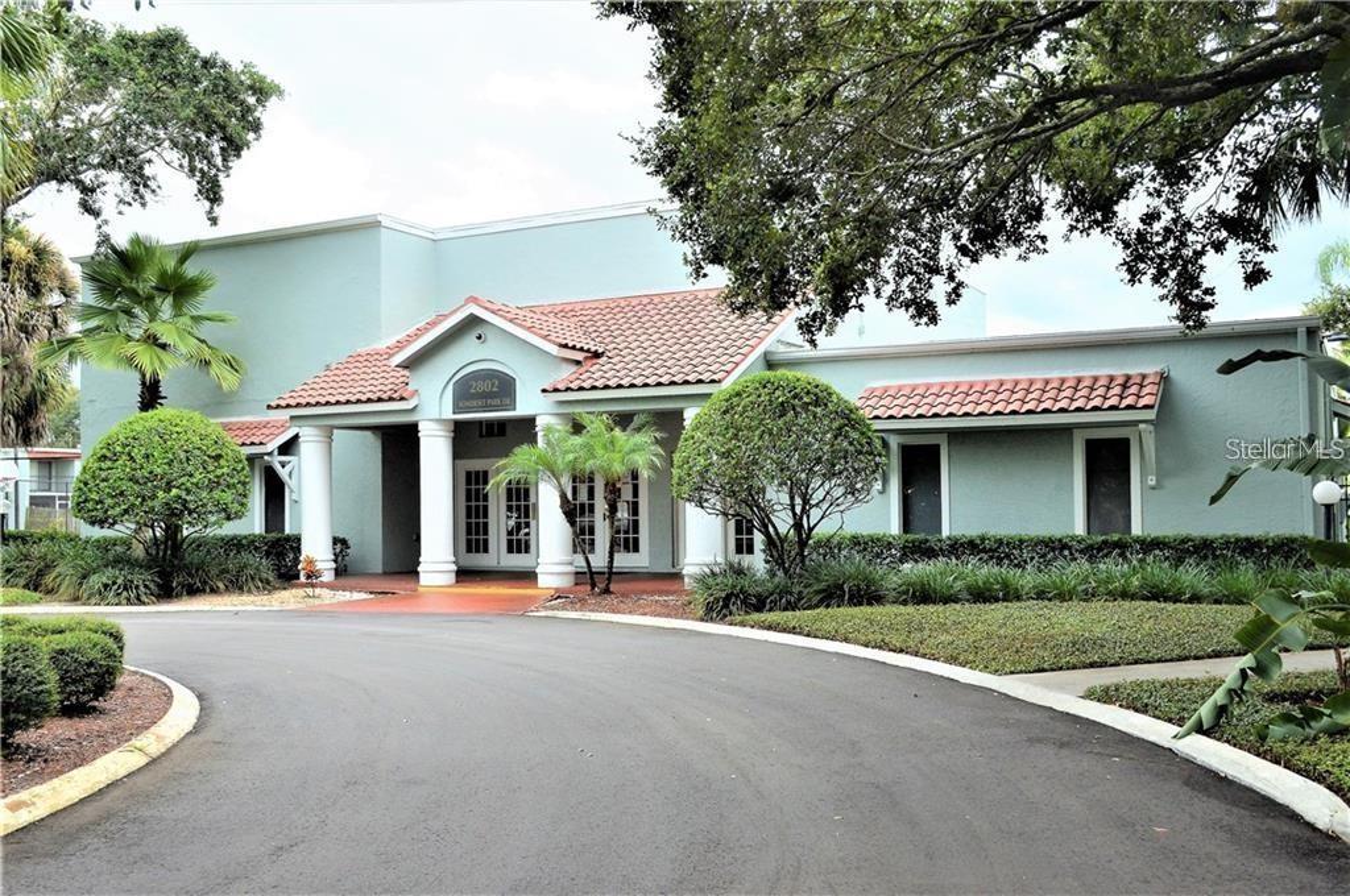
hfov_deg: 53.2
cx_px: 675
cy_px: 448
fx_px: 1348
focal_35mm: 36
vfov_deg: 36.8
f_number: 5.6
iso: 400
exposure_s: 1/125
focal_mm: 24
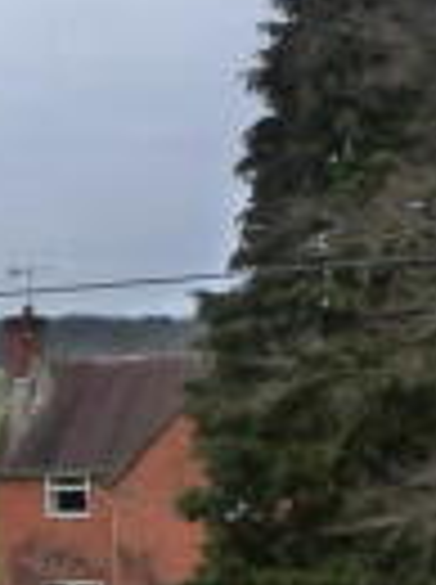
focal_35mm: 108
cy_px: 317
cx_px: -591
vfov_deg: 18.2
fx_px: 1820
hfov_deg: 11.4
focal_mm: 4.3
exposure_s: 1/400
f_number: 4
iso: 250
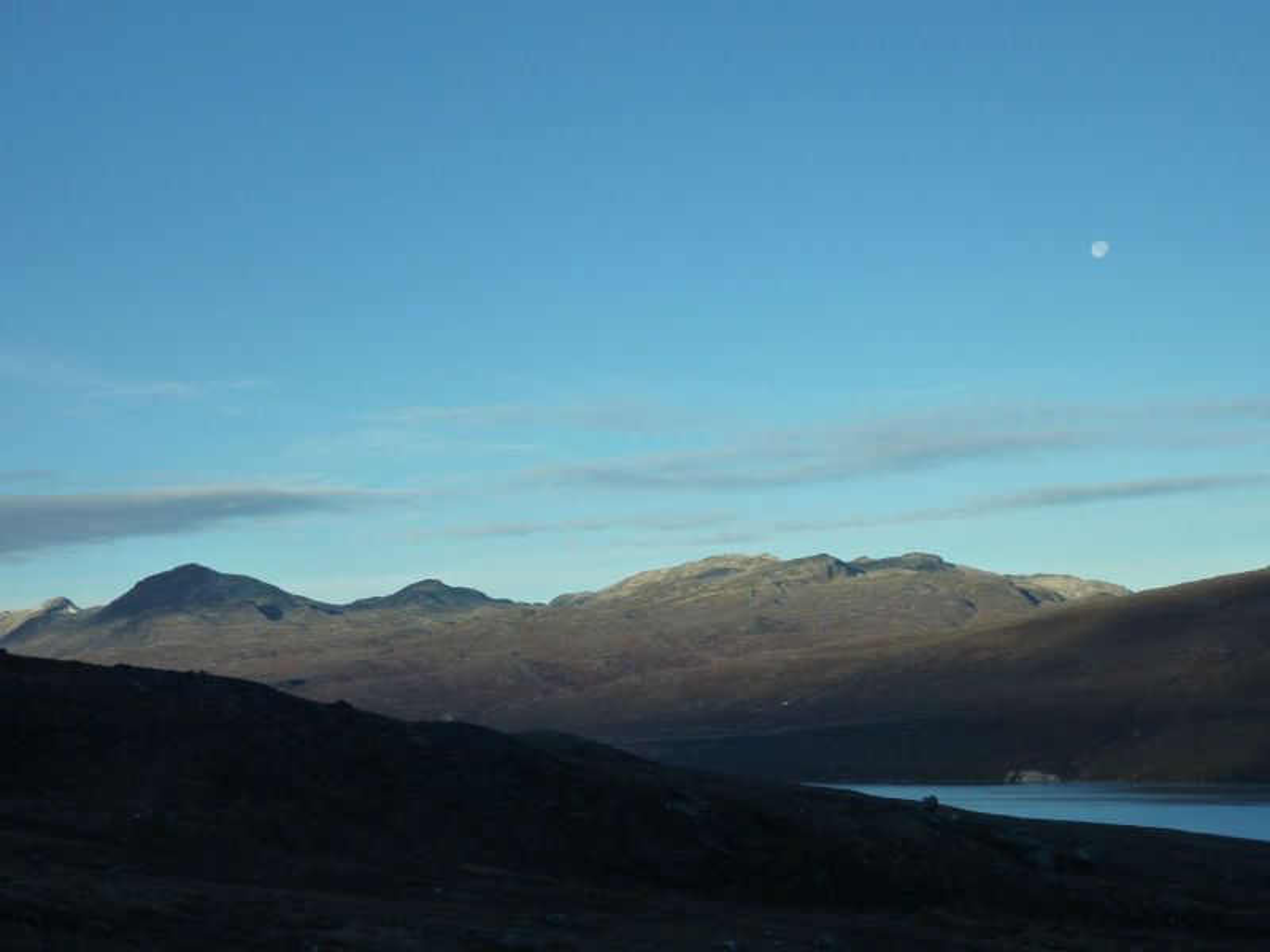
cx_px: 635
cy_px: 476
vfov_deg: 30.3
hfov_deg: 39.7
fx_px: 1761
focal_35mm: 48
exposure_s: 1/500
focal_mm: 7.9
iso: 125
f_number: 4
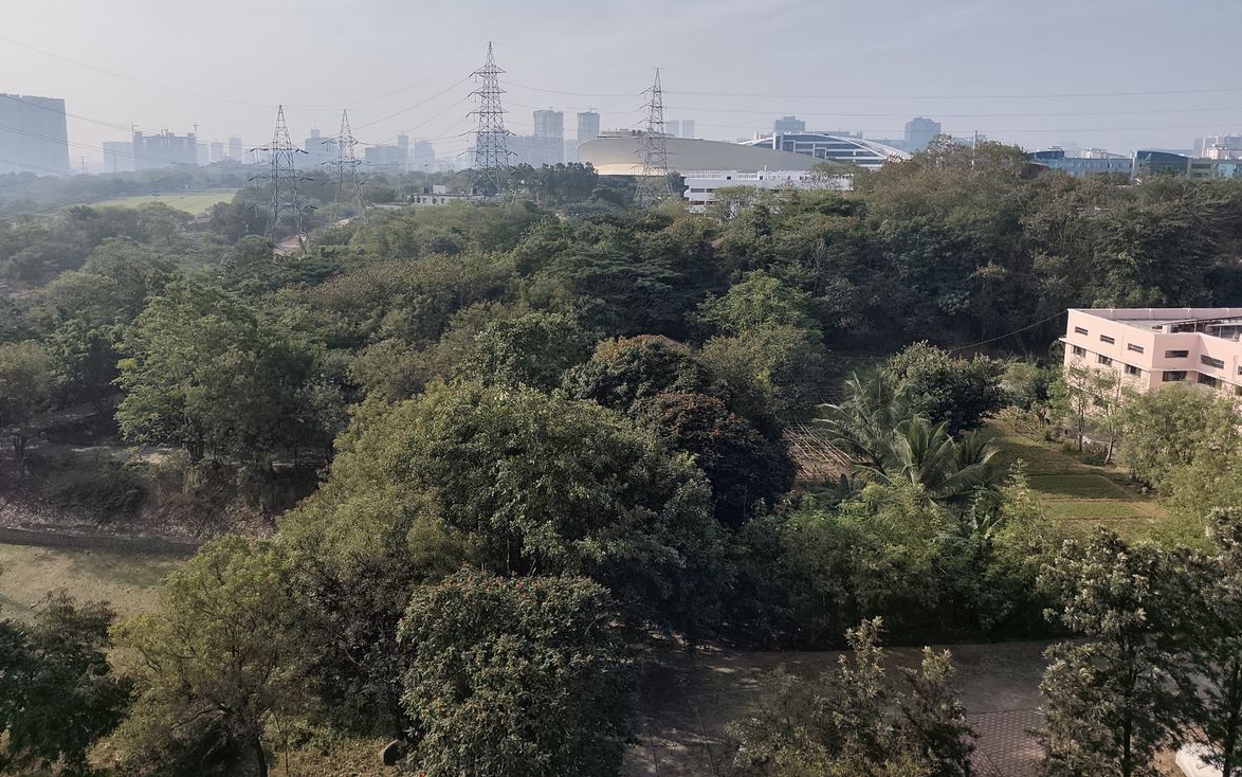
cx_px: 608
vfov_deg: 47.3
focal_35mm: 26
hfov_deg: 70.4
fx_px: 880
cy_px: 302
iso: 50
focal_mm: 5.84
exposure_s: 1/4992
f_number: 1.6
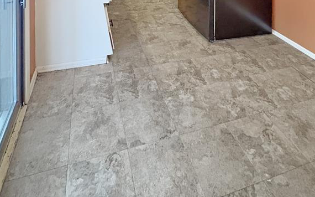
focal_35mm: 20
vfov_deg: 49.2
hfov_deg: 85.1
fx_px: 172
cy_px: 2
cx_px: 157
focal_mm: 2.22
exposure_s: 1/30
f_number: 2.2
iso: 800
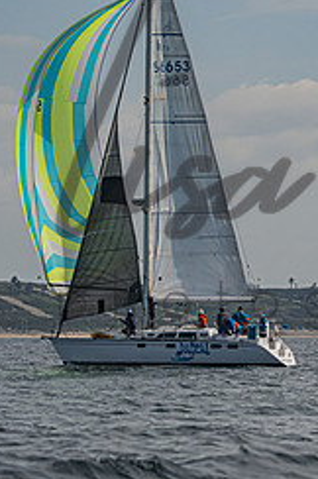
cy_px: 48
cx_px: 682
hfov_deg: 3.5
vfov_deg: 5.3
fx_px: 5182
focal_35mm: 390
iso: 320
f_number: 6.3
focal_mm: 120
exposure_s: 1/6400
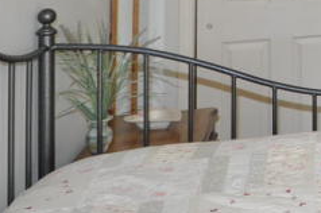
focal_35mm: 73
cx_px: 569
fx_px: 650
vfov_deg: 16.9
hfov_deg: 20.3
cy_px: -106
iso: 400
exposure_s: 1/80
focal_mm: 10
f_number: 4.5
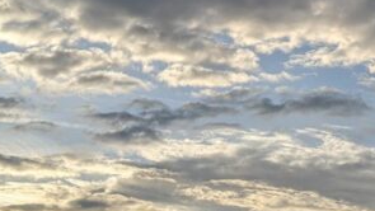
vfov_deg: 12.1
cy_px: -185
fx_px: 905
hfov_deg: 23.2
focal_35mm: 91
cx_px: 285
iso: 41
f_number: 1.85
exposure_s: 1/3774
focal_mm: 6.81
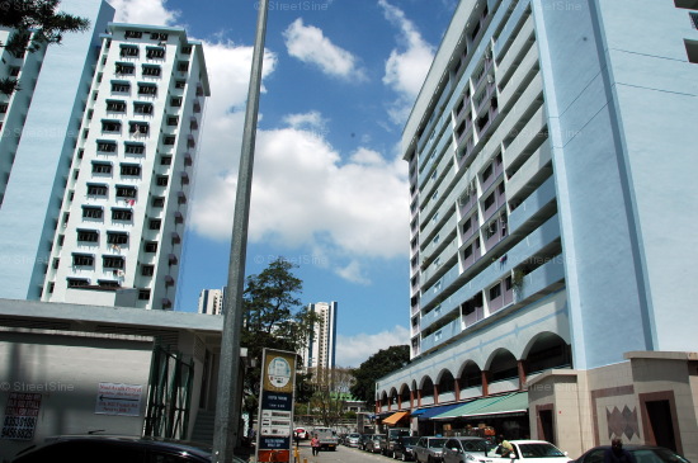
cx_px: 349
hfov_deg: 67.5
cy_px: 232
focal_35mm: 27
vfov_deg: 47.8
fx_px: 523
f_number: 14
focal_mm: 18
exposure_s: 1/400
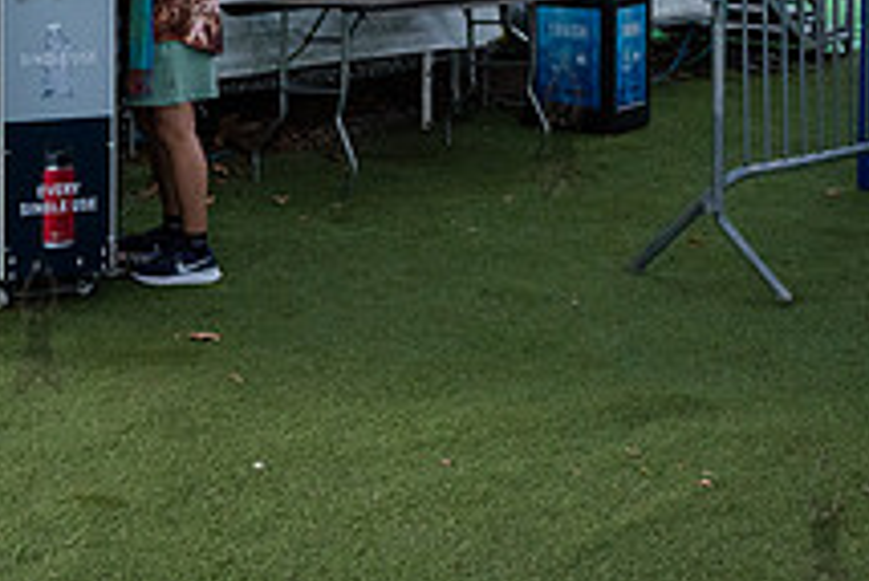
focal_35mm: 66
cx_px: 37
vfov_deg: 19.7
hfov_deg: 28.9
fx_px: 1594
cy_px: -71
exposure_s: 1/250
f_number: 4.5
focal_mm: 24
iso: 2000
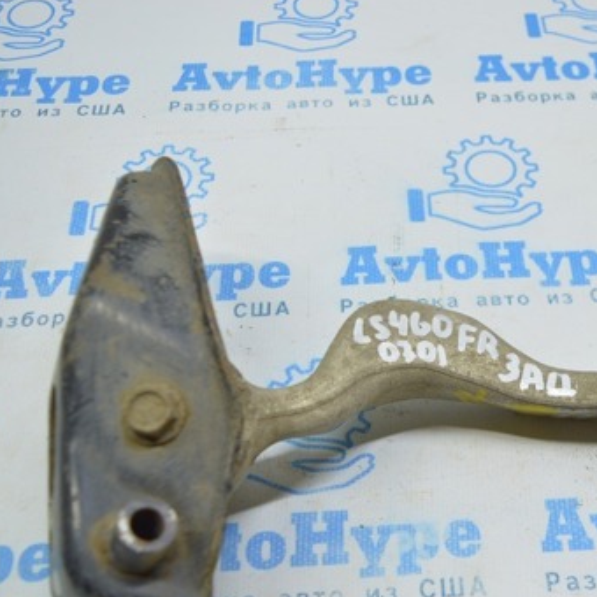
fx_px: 937
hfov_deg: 35.0
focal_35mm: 48
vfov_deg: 35.2
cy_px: 370
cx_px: 404
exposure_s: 1/80
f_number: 3.8
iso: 400
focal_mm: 20
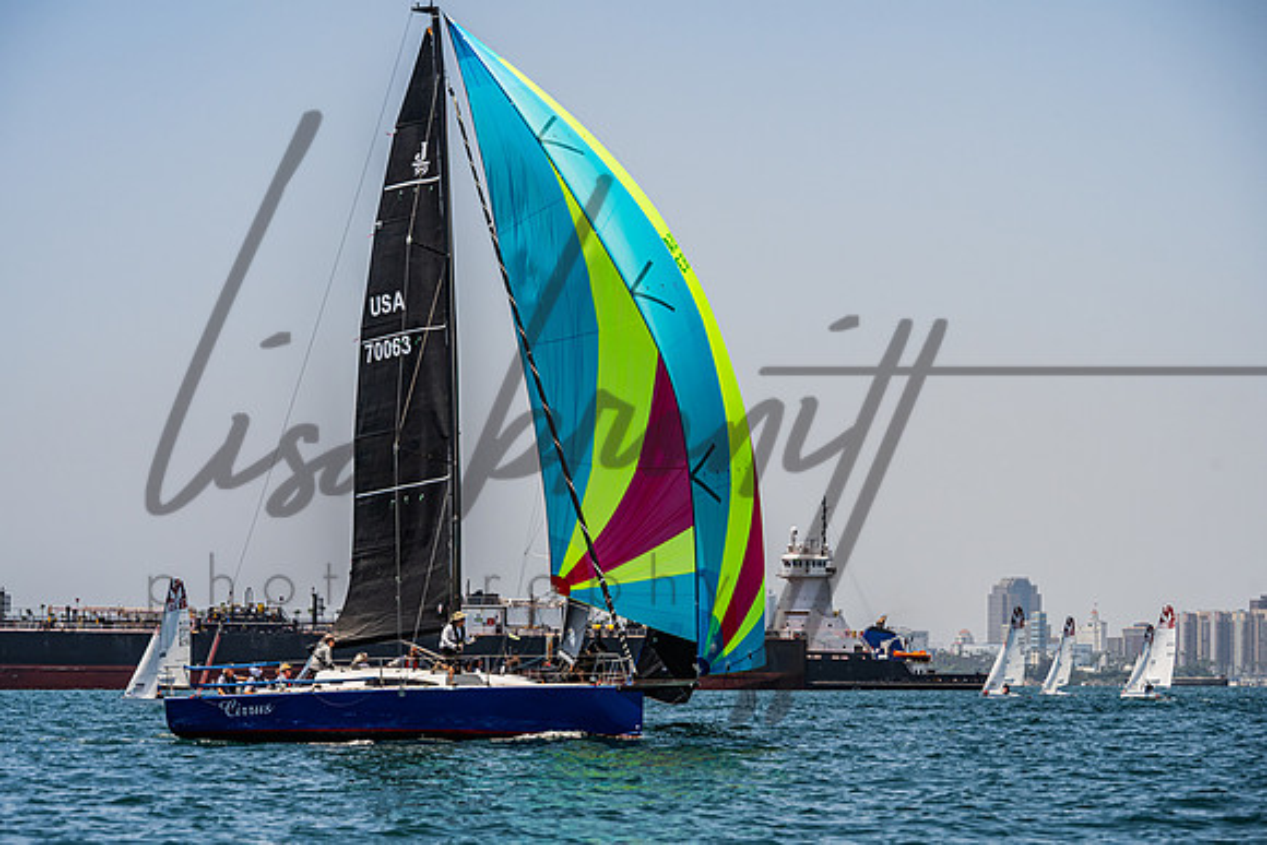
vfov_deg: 8.5
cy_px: 462
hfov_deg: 12.7
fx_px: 5676
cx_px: 612
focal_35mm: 161
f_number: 8
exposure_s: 1/2000
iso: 400
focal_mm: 145
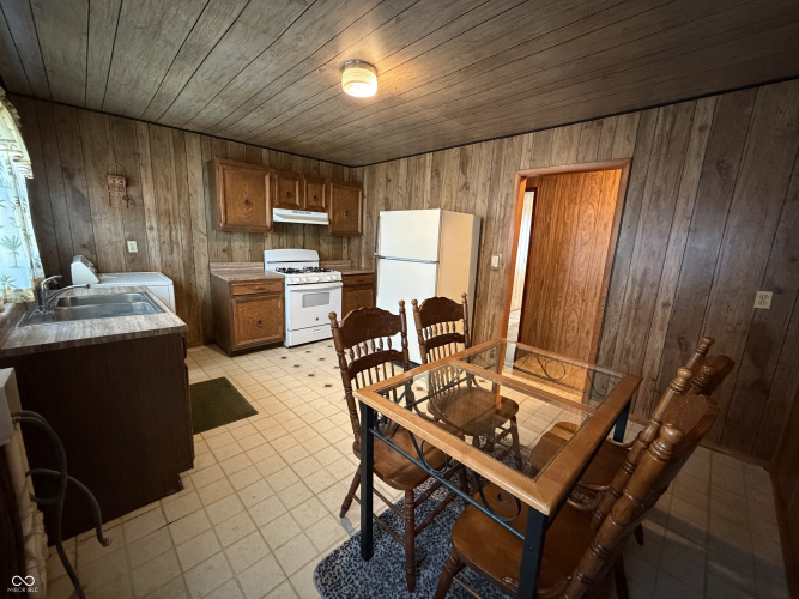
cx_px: 400
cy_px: 300
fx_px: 323
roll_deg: -2.7
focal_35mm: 14
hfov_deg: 102.1
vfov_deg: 85.7
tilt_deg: -10.3
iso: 1000
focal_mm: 2.22
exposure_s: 1/40
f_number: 2.2
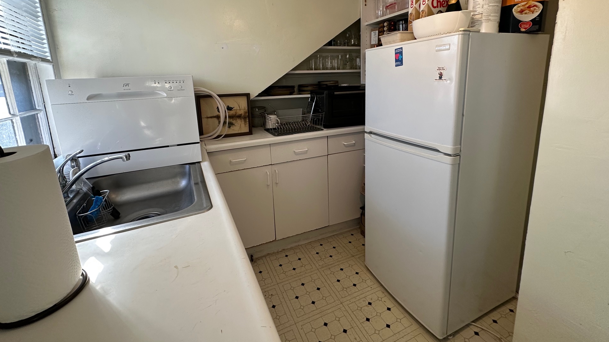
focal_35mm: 16
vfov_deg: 66.0
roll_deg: +2.5
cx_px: 296
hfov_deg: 99.3
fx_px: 258
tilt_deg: -11.9
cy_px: 127
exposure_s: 1/99
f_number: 2.2
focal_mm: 2.22
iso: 125
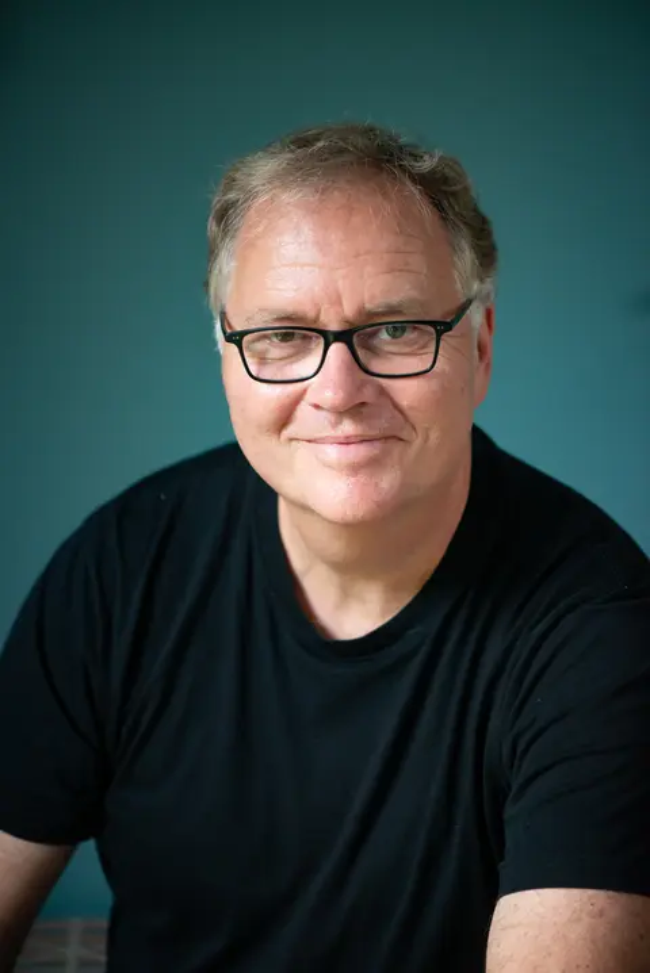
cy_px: 486
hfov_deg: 13.1
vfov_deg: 19.4
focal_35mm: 105
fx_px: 2841
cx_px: 325
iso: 1250
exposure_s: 1/125
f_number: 3
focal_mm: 105
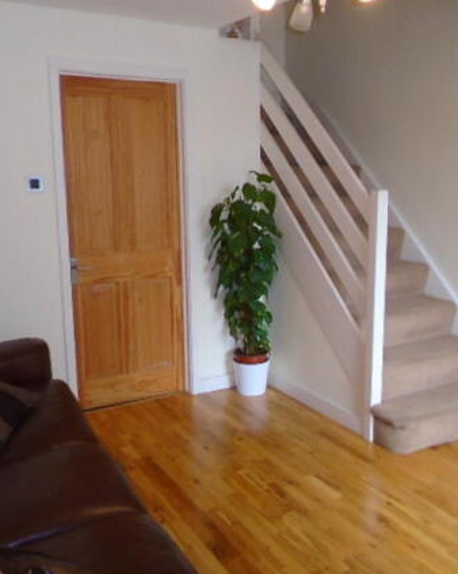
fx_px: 593
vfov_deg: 51.6
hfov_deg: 42.0
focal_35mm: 35
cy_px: 283
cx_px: 270
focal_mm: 4.6
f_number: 3.2
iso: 400
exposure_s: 1/30
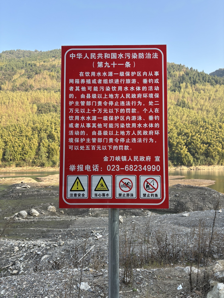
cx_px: 112
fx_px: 224
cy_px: 149
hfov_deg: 53.1
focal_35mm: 26
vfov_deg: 67.3
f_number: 1.6
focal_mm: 5.96
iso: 64
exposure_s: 1/571
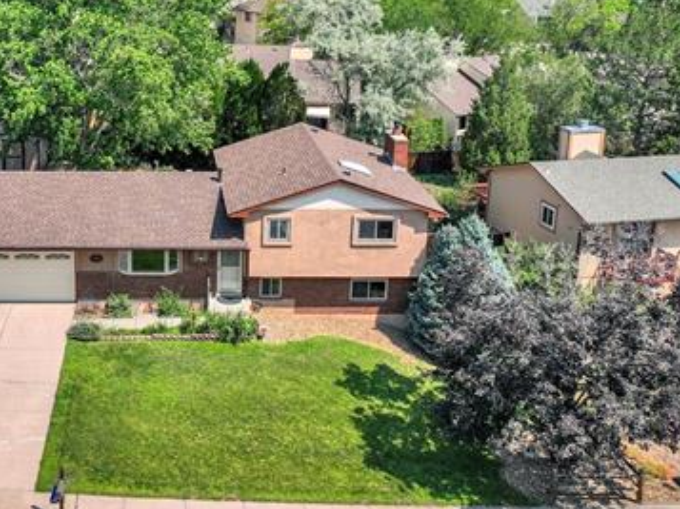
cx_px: 179
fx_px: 844
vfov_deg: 32.8
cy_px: 119
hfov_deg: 42.7
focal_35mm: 43
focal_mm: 12.29
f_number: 2.8
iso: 100
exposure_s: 1/3200
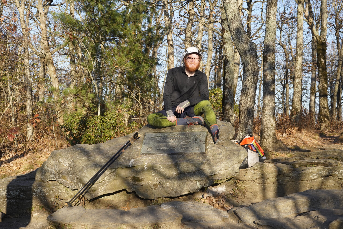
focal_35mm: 55
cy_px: 114
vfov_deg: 24.6
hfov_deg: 36.2
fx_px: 524
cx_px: 172
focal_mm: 55
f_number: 8
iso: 320
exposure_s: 1/320
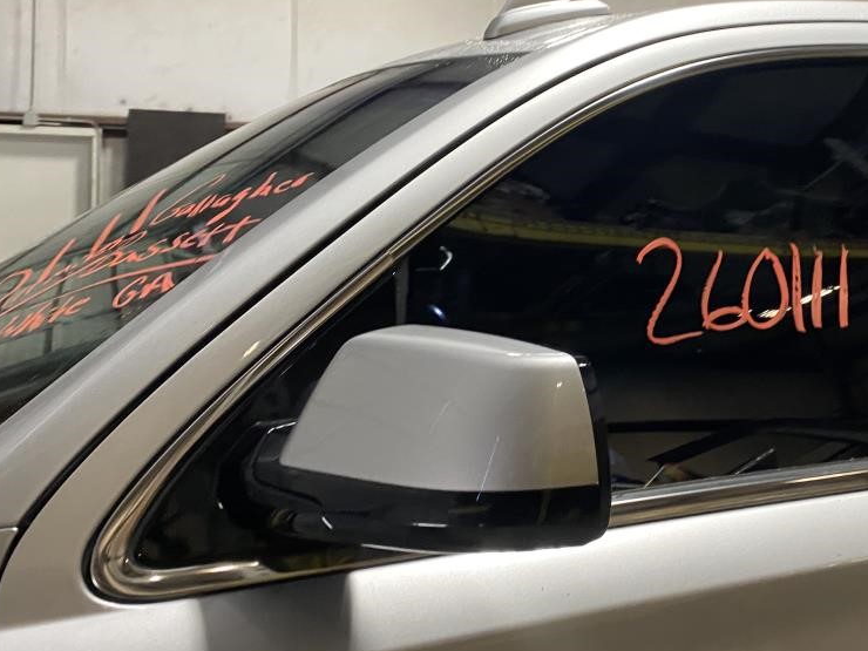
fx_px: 1128
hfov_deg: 41.1
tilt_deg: +1.3
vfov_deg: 31.9
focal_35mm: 45
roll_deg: -0.1
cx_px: 626
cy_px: 218
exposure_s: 1/60
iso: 250
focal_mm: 4.25
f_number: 1.8
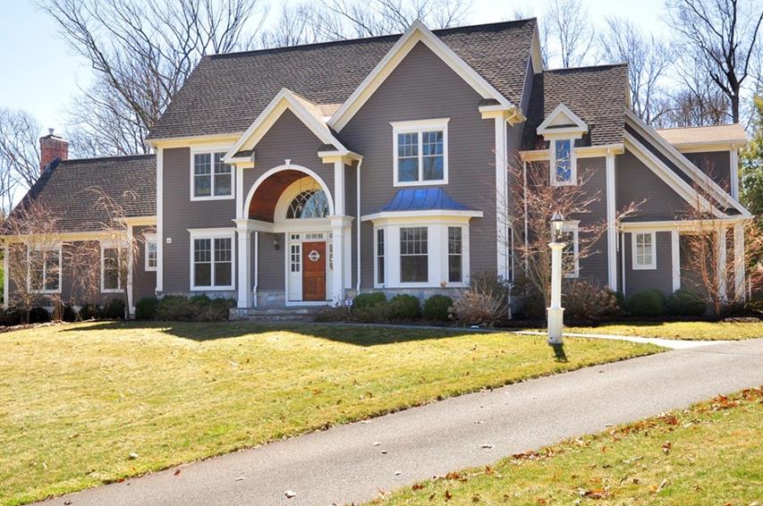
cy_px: 245
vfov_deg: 36.8
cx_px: 358
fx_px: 762
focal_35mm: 36
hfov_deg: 53.2
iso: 400
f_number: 8
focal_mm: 20
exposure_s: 1/320
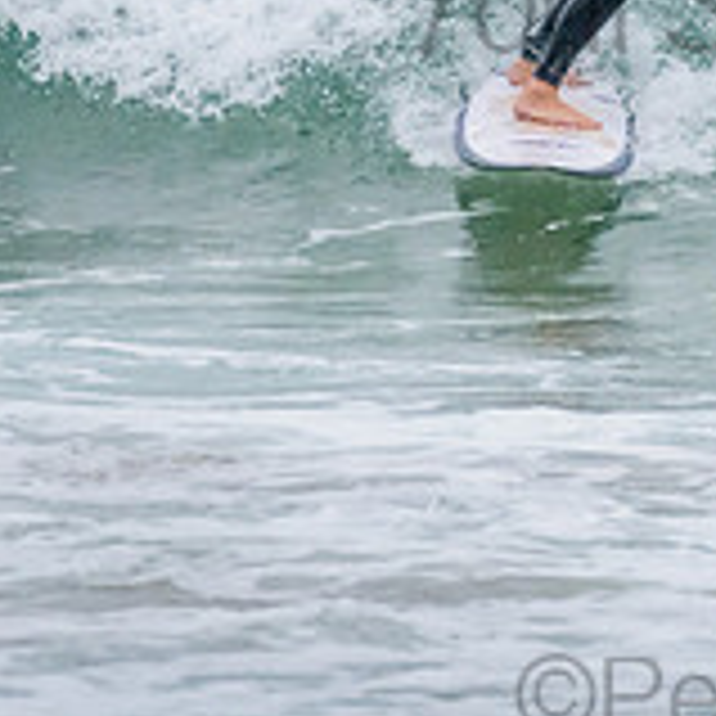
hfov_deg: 0.9
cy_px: -126
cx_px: 599
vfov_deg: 0.9
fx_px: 44556
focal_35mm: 1904
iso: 1000
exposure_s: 1/1000
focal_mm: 500
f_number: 5.6
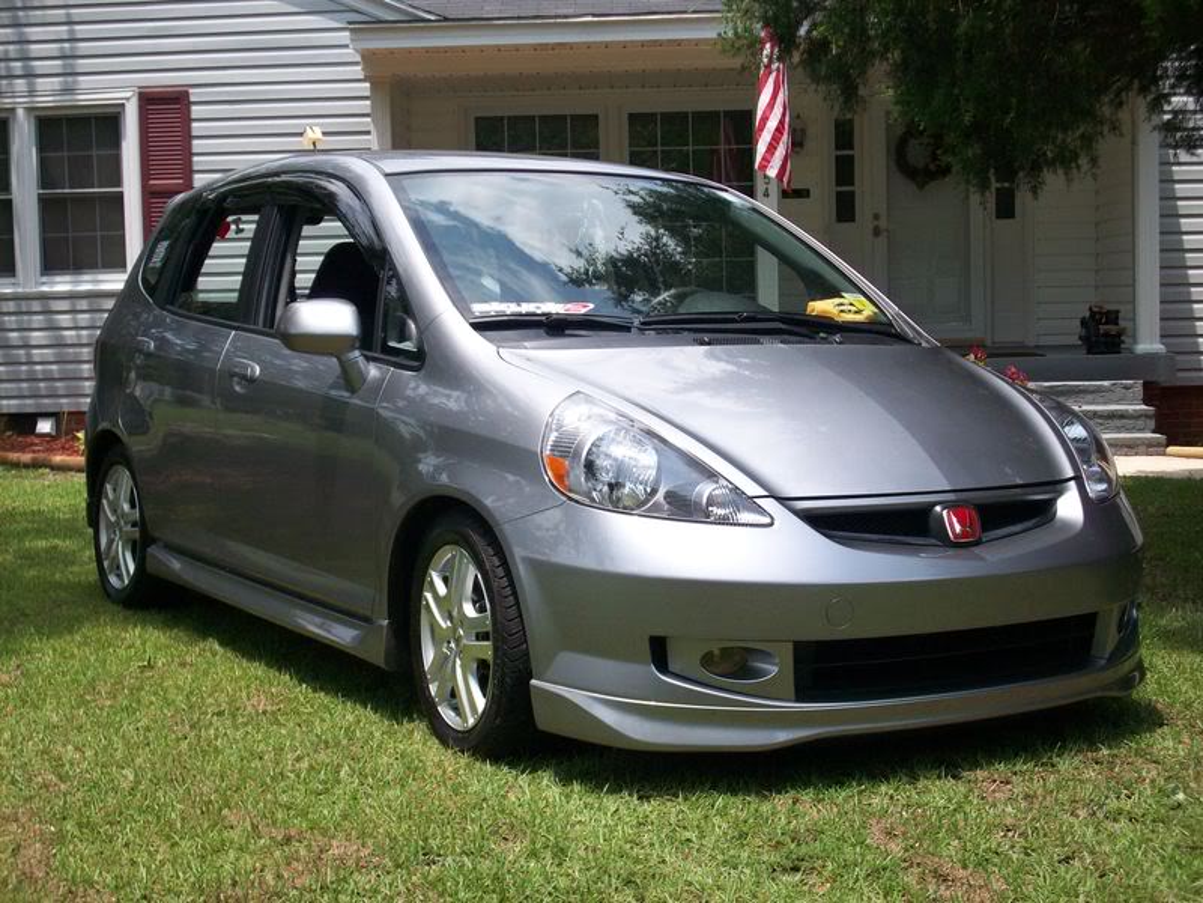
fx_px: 1877
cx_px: 602
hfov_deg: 35.5
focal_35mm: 54
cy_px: 452
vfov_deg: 27.0
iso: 80
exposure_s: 1/190
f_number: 6.9
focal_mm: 9
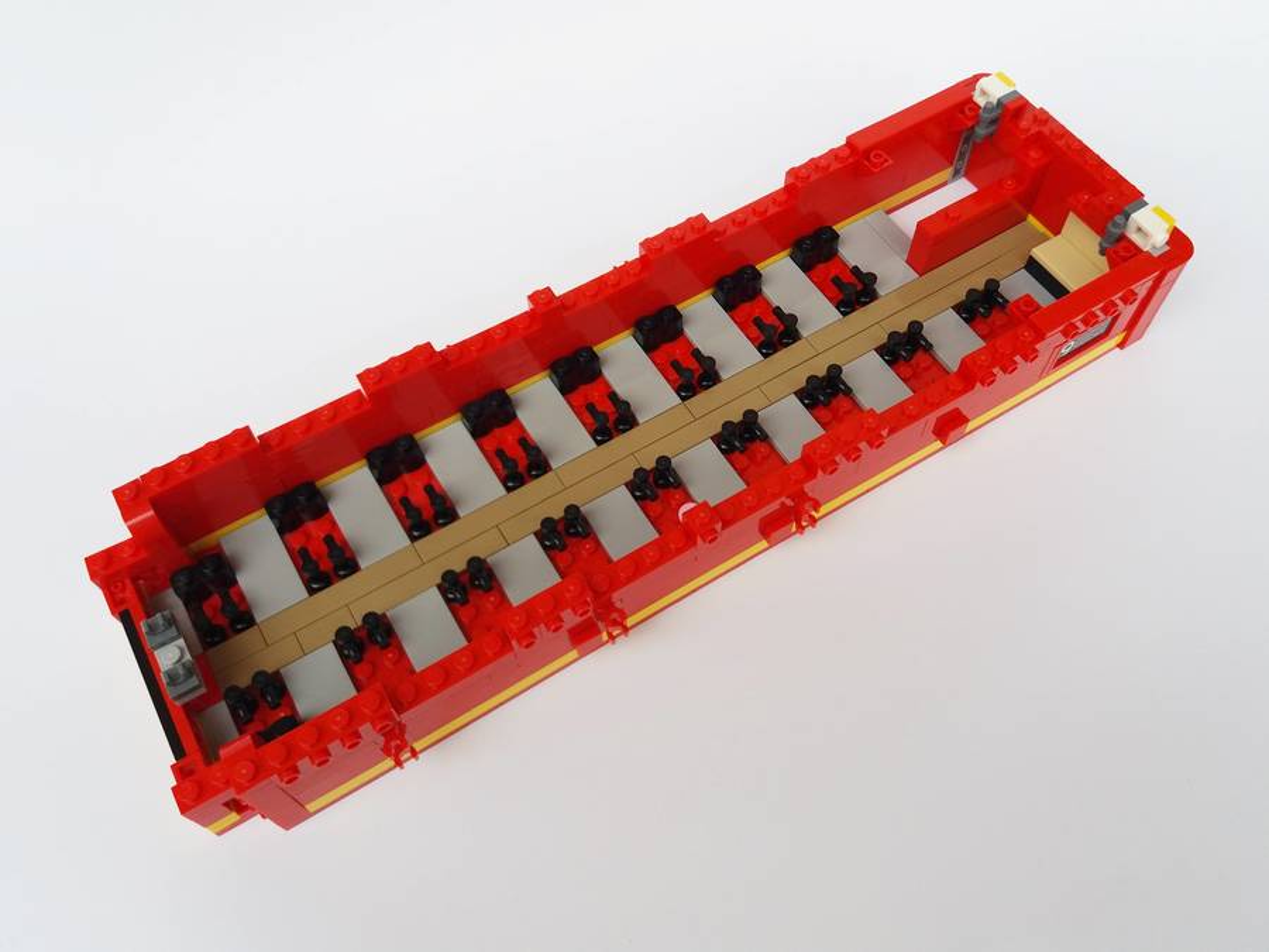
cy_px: 476
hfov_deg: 63.4
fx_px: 1026
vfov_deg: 49.7
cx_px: 634
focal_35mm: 28
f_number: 1.9
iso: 64
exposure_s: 1/105
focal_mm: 3.7
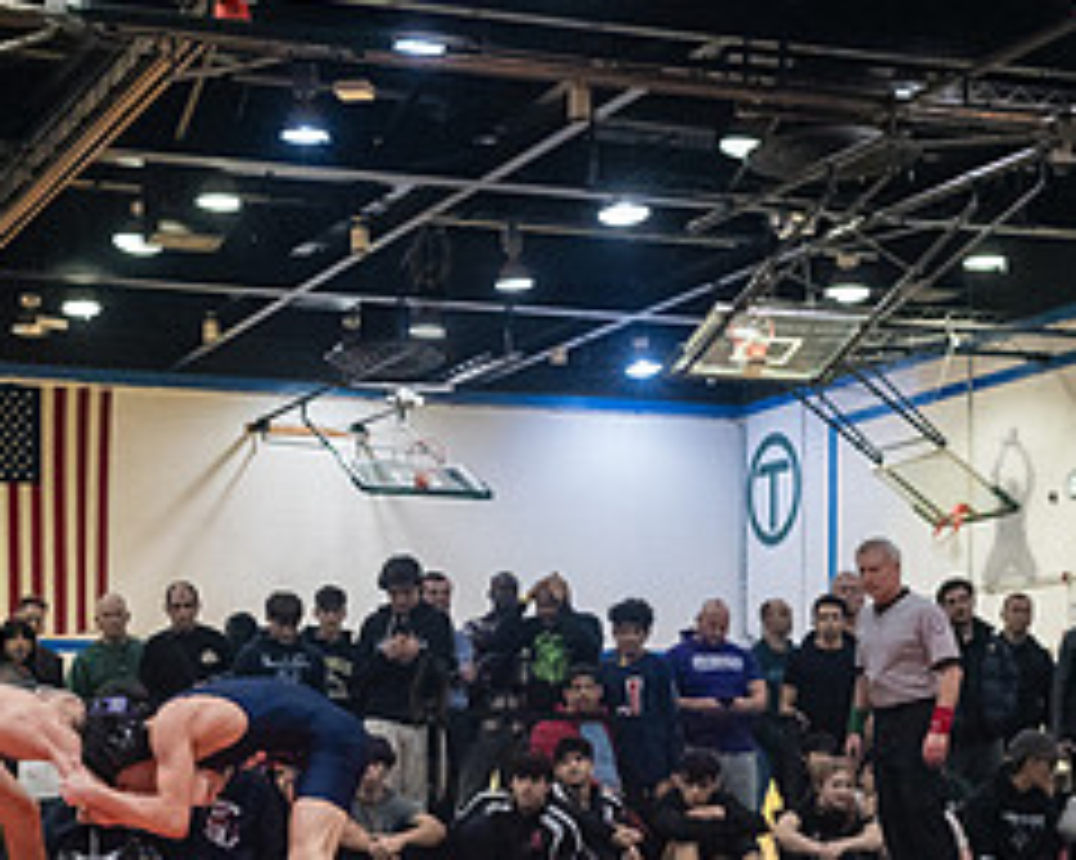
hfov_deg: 23.3
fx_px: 2610
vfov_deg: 18.5
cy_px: 723
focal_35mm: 82
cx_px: 428
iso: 8000
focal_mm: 35
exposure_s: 1/400
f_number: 4
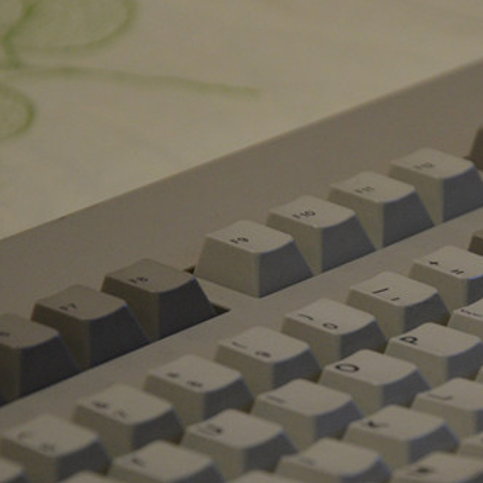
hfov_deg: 5.4
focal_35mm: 323
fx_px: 5099
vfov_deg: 5.4
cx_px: 479
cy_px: 290
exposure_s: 1/15
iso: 1600
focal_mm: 105
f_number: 5.6
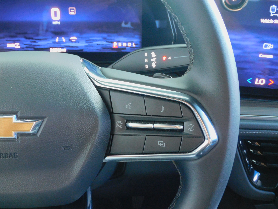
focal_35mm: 33
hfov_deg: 55.4
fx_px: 265
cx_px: 139
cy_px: 104
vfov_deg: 42.9
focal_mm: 5.9
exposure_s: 1/13
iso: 400
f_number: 3.6
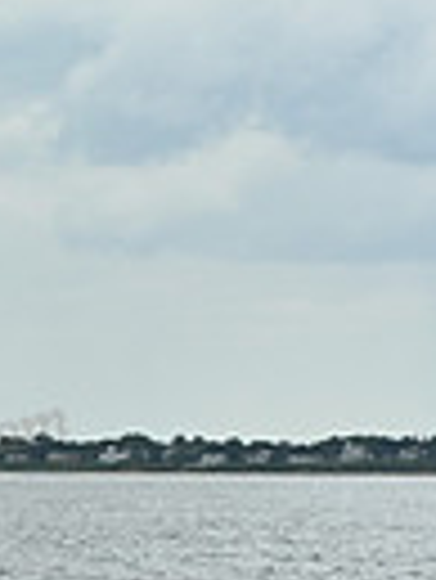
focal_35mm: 302
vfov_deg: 6.6
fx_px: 5063
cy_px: 317
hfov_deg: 4.7
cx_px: -796
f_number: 6.3
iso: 250
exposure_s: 1/800
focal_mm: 70
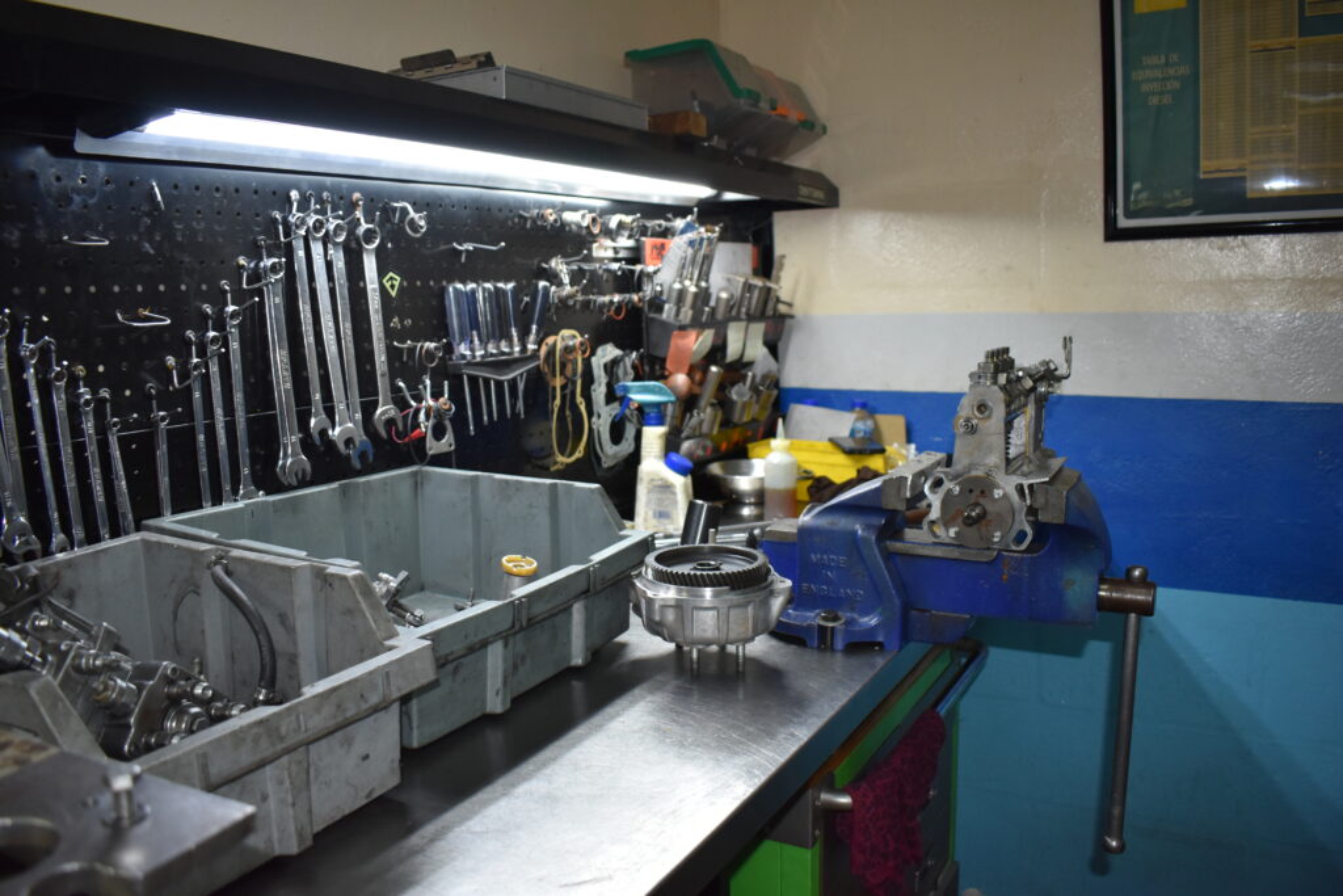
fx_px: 1007
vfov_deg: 47.9
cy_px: 448
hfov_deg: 67.4
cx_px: 672
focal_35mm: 27
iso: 800
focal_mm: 18
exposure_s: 1/200
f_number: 4
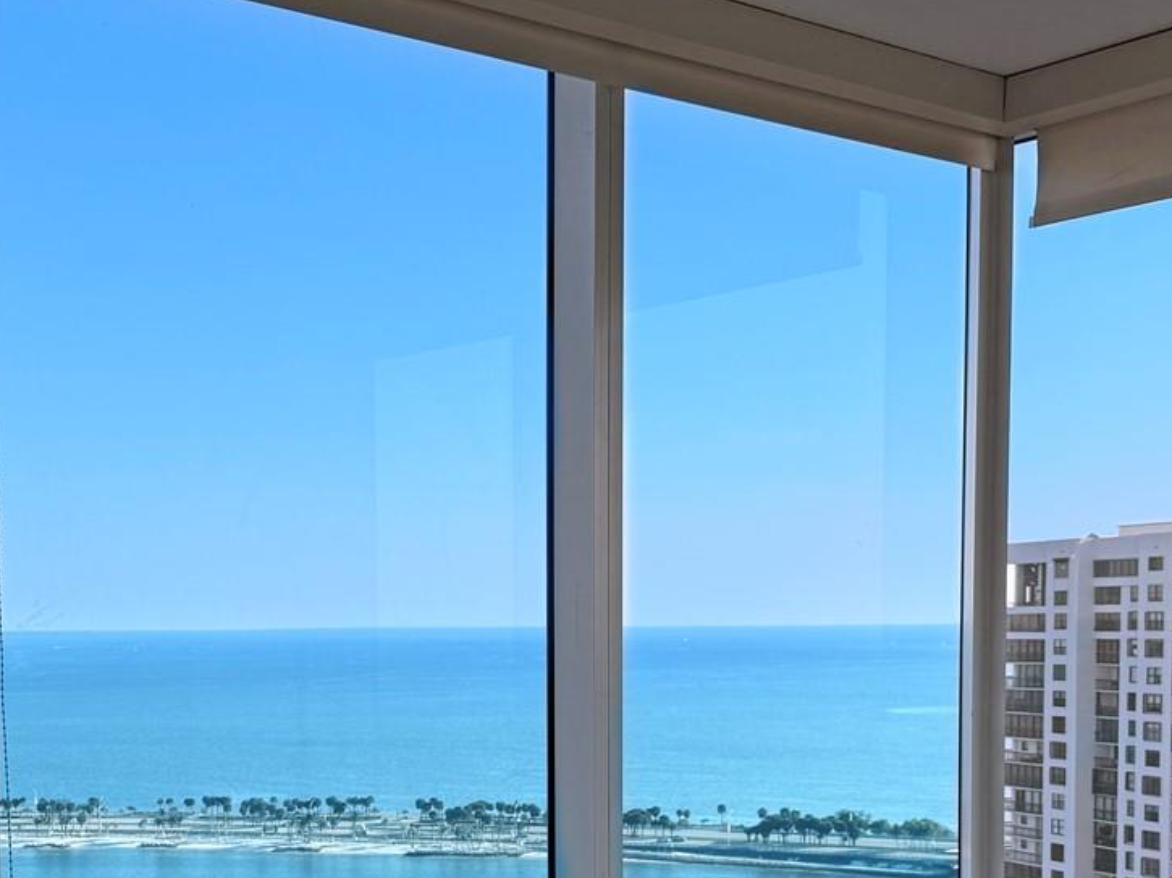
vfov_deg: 26.9
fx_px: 1794
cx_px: 446
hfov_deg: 36.0
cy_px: 716
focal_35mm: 53
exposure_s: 1/2801
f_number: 1.78
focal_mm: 6.76
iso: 80
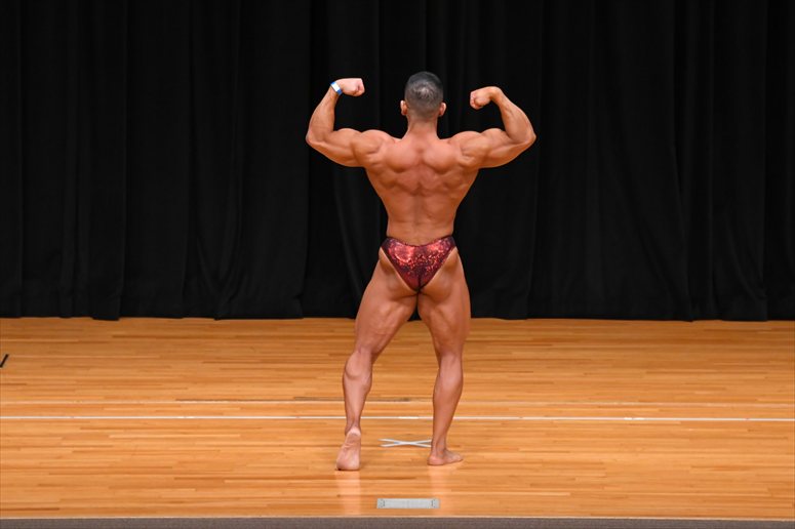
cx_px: 398
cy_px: 264
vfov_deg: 5.7
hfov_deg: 8.6
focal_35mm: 240
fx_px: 5297
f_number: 5.6
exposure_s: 1/400
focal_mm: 160
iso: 3200
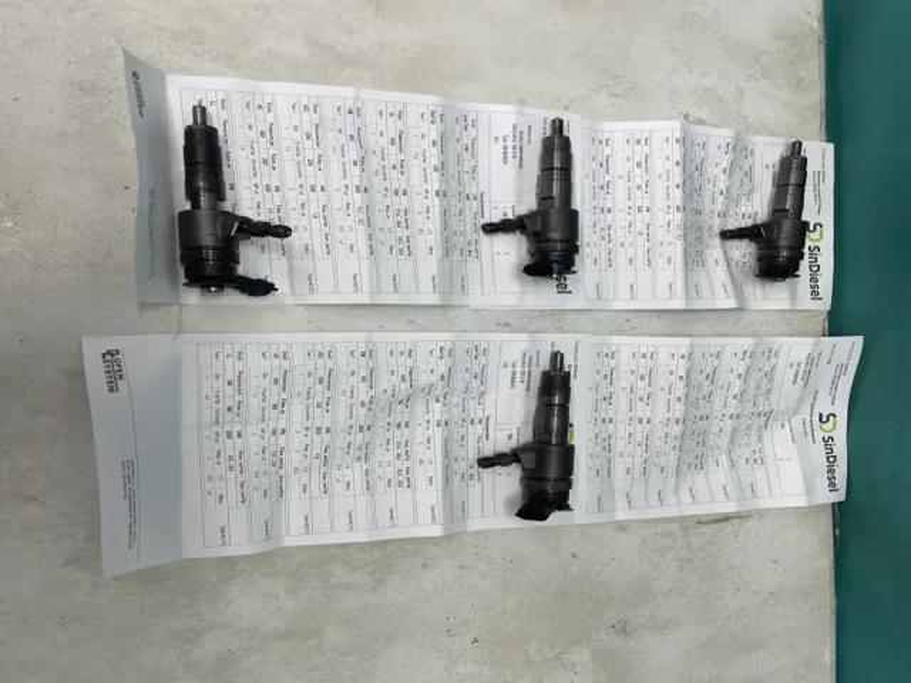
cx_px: 456
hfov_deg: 67.3
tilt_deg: -67.2
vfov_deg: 53.1
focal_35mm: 26
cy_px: 342
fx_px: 684
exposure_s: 1/100
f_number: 1.6
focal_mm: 4.2
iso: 40
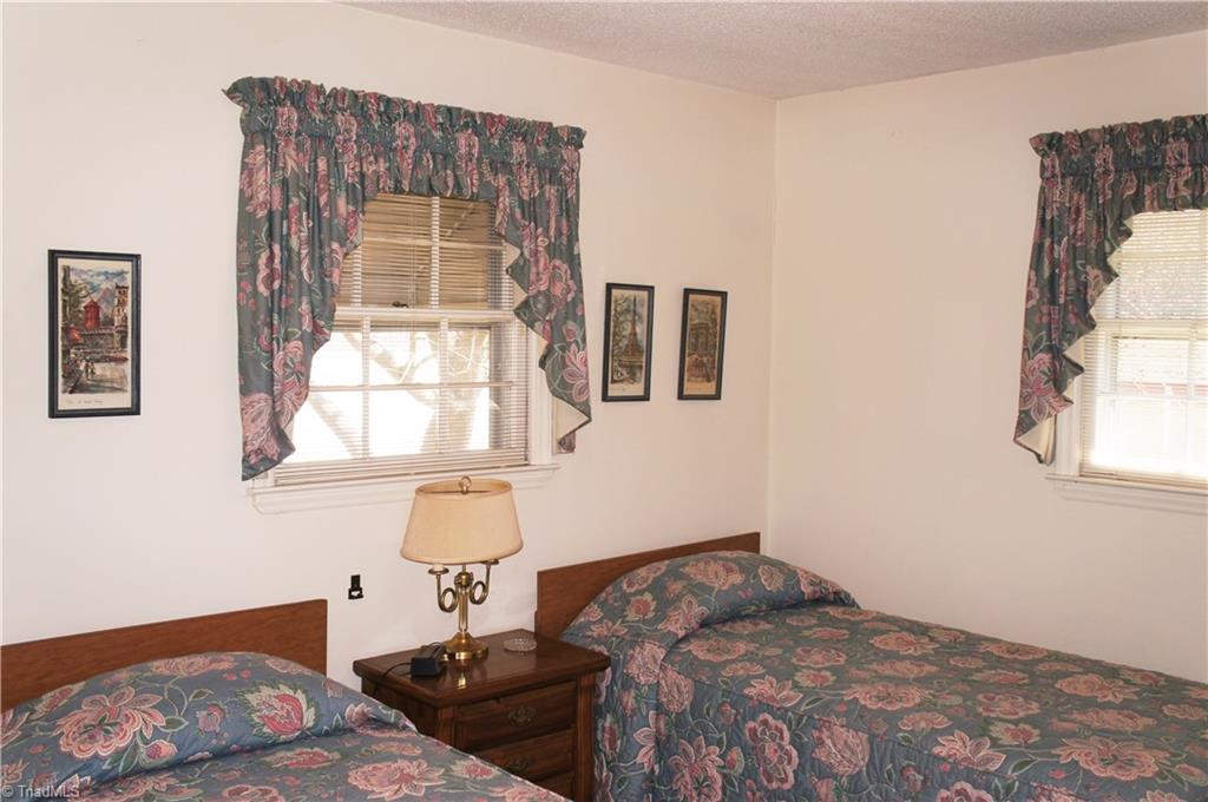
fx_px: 1206
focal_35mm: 36
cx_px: 604
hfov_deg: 53.2
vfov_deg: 36.8
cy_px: 401
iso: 200
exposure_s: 1/100
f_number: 6.3
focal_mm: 24
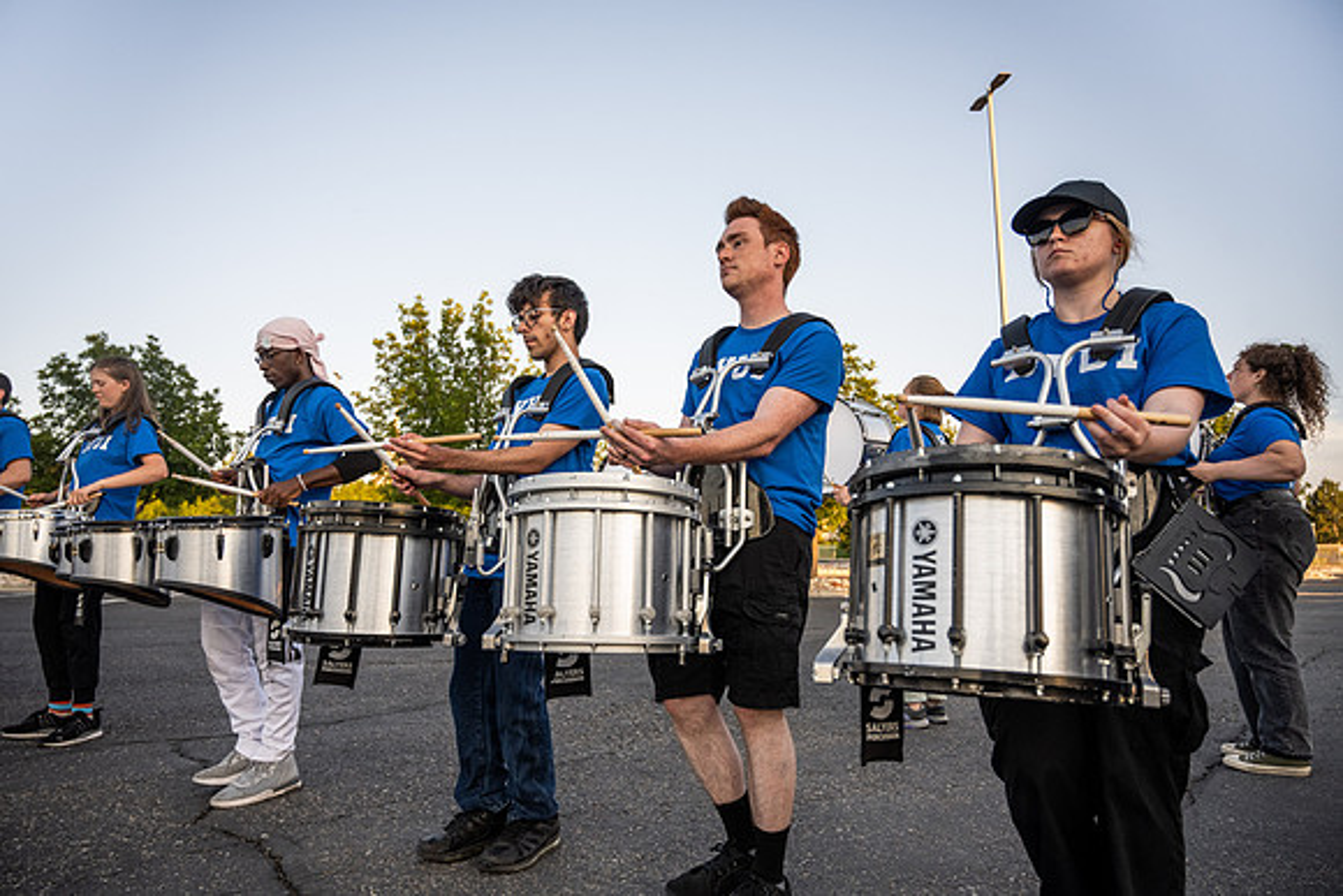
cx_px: 672
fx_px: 896
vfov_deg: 53.2
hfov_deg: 73.7
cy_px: 448
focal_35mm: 24
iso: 800
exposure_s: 1/800
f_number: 4
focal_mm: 24
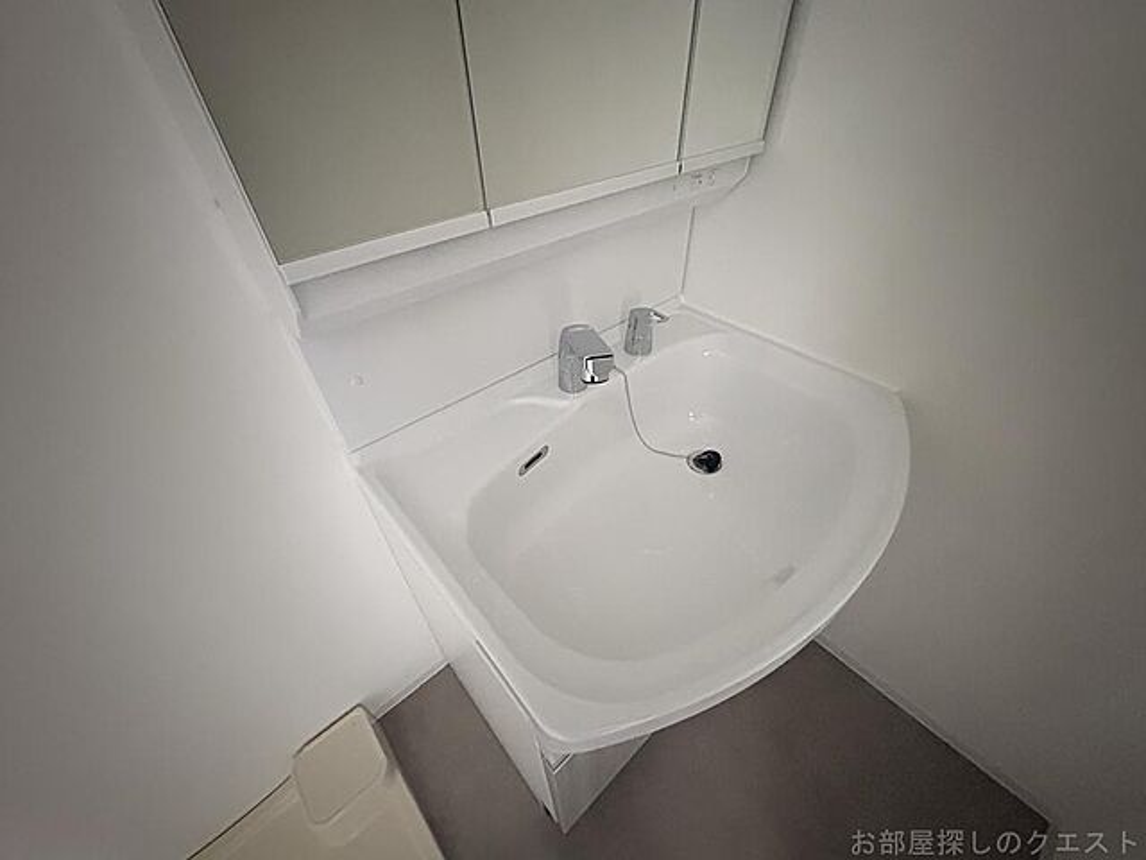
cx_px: 573
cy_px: 430
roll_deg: +2.8
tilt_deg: -41.3
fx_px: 463
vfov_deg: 85.7
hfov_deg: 102.1
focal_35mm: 14
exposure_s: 1/15
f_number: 2.2
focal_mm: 2.22
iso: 2000
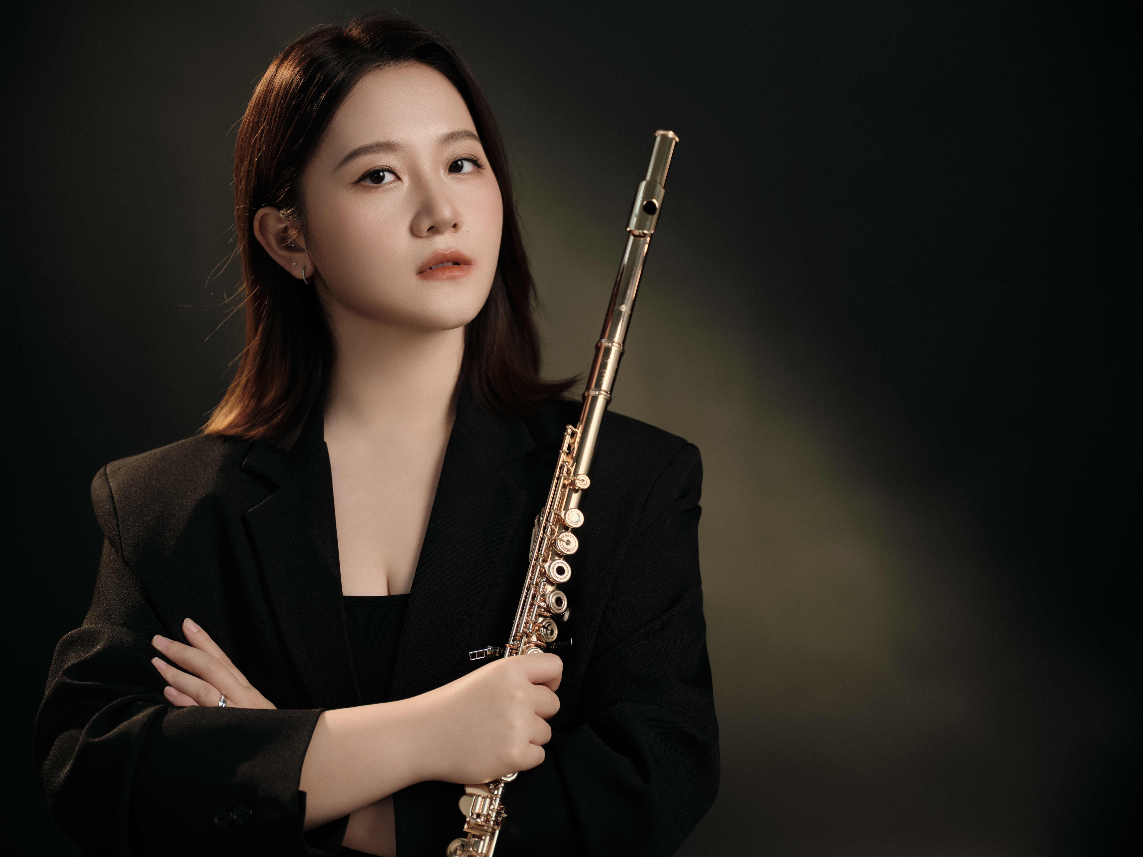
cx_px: 572
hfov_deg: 26.3
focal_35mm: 74
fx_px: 2443
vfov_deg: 19.9
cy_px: 428
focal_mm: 93.8
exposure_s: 1/125
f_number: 4
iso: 400
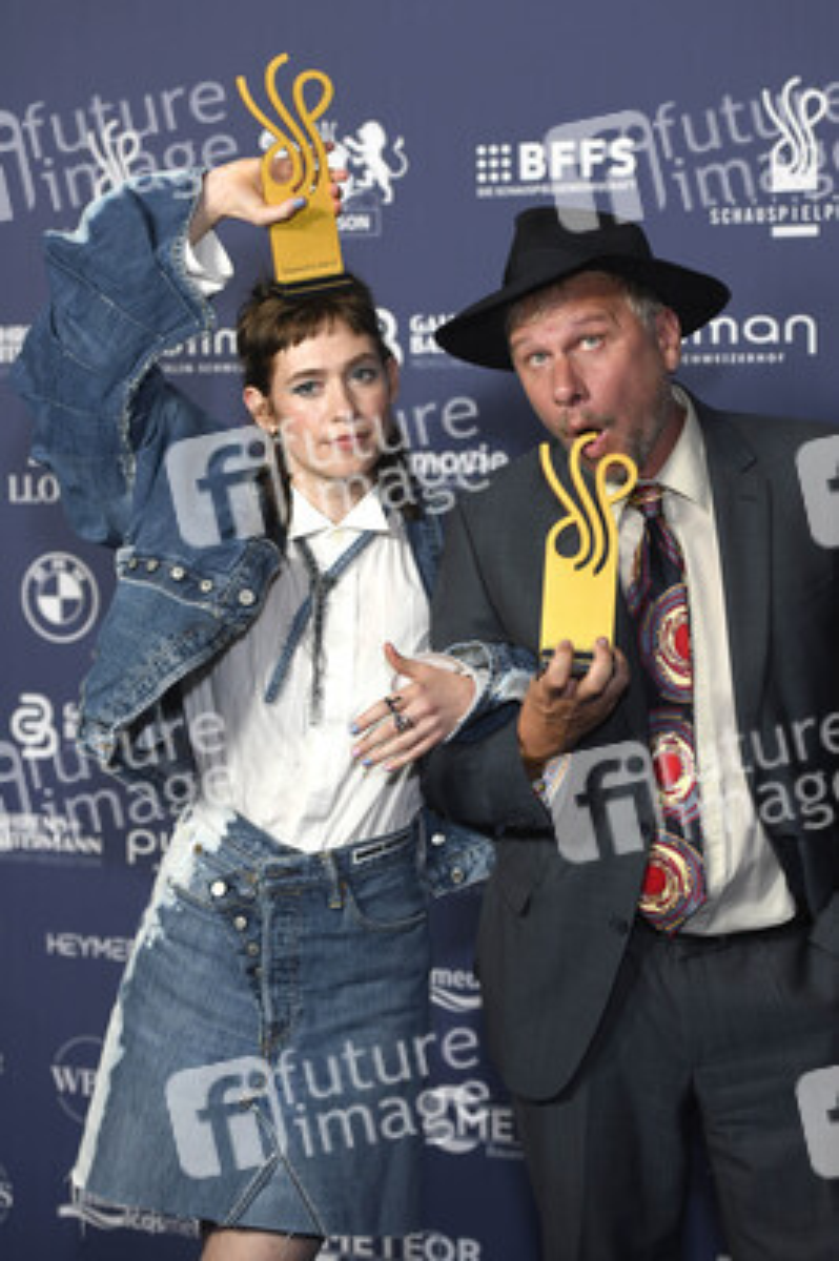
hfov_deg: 19.4
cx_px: 420
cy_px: 630
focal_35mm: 70
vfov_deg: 28.9
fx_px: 2451
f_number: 3.5
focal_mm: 70
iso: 640
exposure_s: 1/400
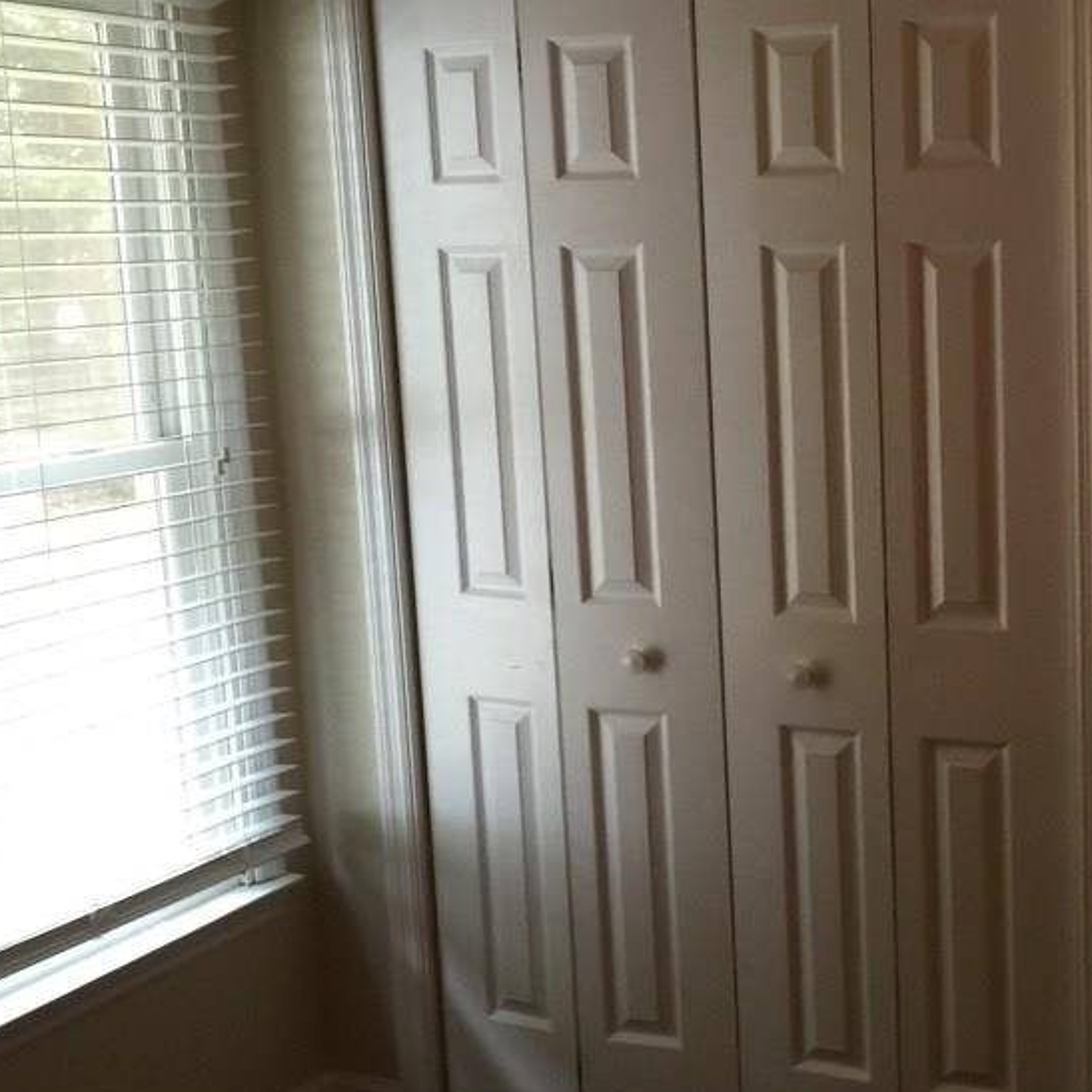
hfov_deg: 33.7
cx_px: 962
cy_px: 543
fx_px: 1713
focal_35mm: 48
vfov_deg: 35.4
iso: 64
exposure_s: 1/15
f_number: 2.2
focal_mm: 4.15
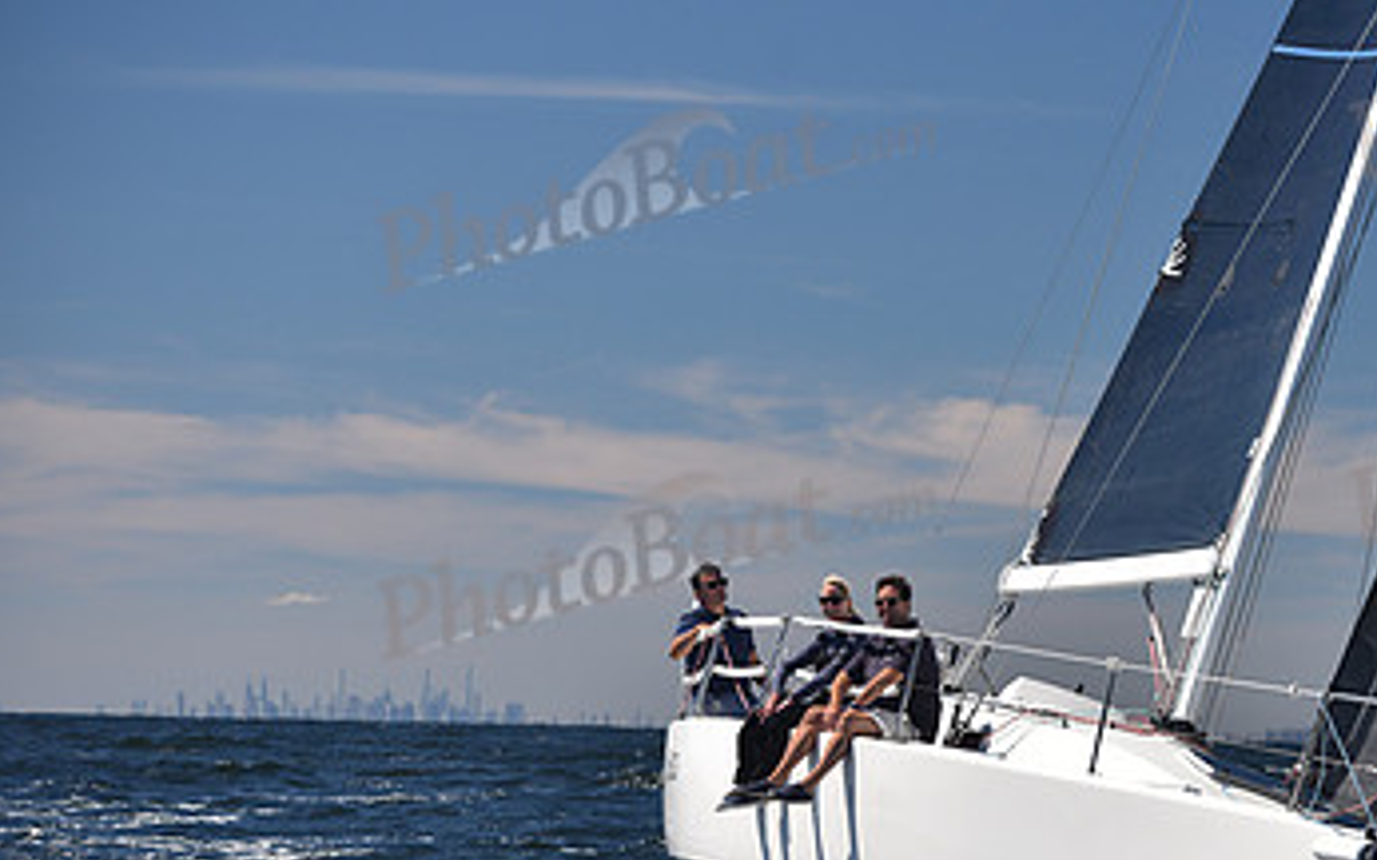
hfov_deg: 11.1
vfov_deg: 7.0
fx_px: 7053
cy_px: 707
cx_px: 1146
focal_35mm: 188
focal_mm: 110
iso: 200
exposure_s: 1/1000
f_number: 4.5
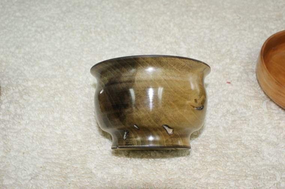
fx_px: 356
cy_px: 94
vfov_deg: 29.8
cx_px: 142
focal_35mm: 45
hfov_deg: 43.7
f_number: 6.3
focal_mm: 30
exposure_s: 1/60
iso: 400
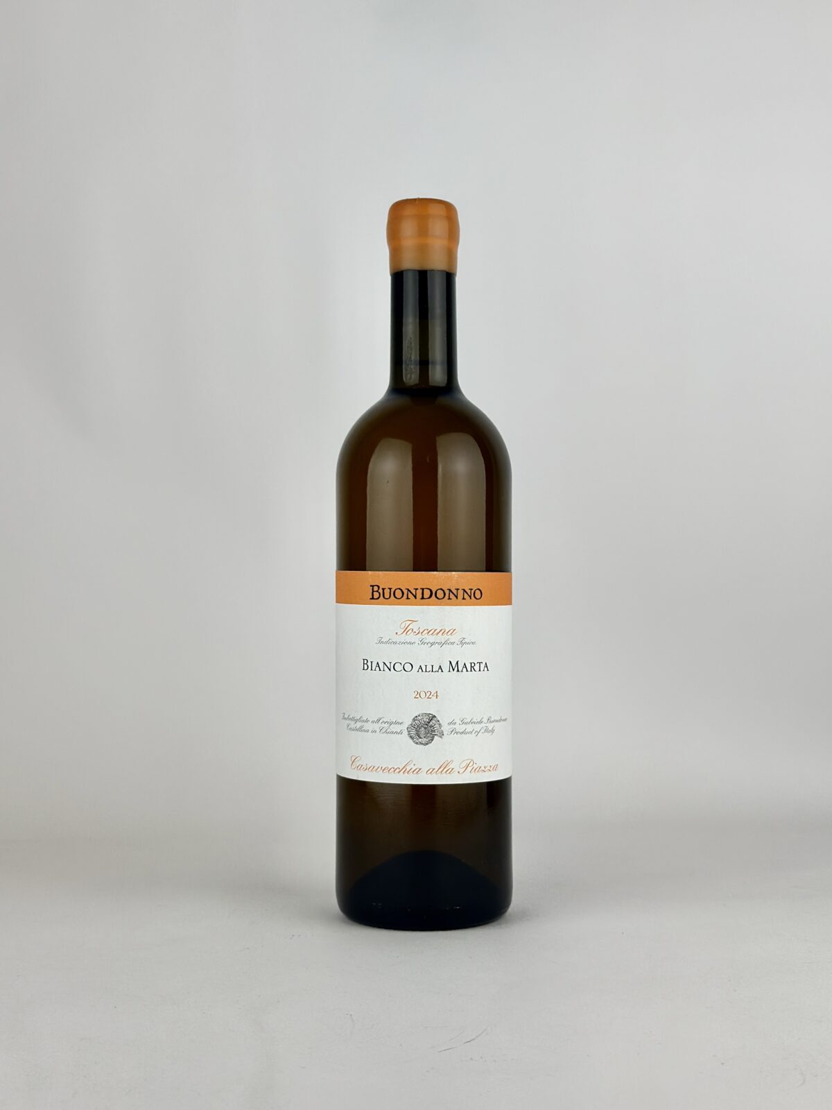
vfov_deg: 39.7
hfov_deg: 30.3
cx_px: 416
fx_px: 1538
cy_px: 555
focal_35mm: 48
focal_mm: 6.86
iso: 80
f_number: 1.78
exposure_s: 1/1185
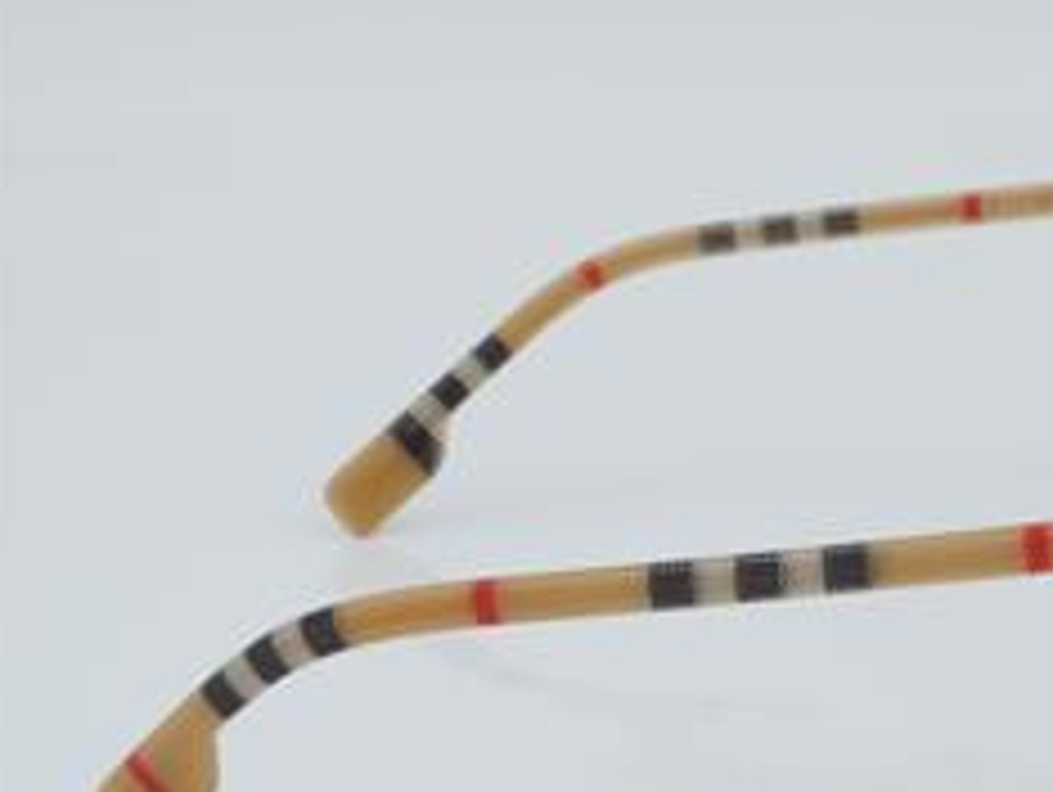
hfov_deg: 15.9
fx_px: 3745
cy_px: 536
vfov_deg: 12.1
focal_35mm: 123
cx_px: 873
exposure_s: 1/4
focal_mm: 50
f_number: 32
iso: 100
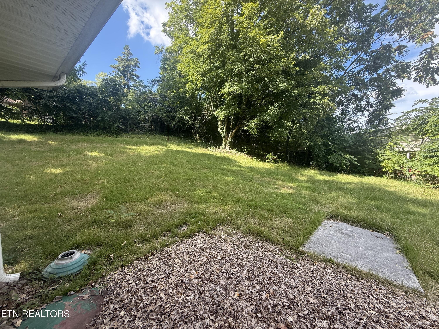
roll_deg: +0.6
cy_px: 164
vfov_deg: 85.7
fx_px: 178
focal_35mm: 14
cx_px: 220
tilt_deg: -3.5
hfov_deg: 102.1
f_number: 2.2
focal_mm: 2.22
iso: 50
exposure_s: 1/223
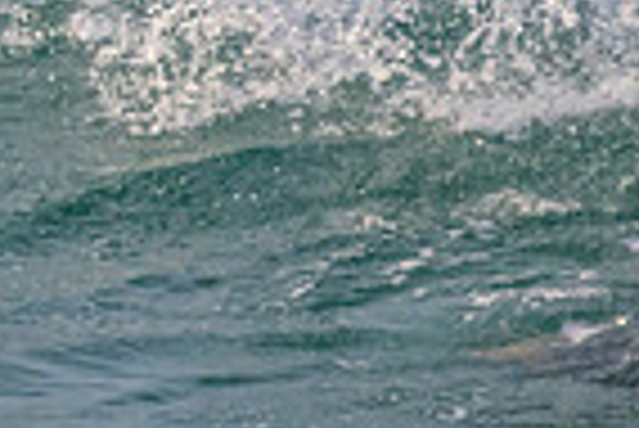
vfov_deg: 0.3
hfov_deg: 0.5
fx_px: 75425
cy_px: -366
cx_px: -520
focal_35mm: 4245
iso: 3600
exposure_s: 1/1600
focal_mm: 800
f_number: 11
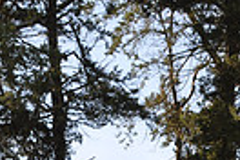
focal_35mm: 184
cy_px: 317
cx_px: 73
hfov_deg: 11.2
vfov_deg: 7.2
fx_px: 1227
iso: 200
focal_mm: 28
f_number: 10
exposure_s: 1/100
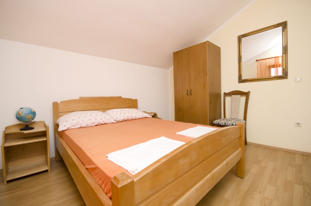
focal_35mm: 15
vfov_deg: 77.1
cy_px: 103
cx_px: 156
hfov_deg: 100.5
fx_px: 129
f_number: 8
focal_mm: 10
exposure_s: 1/100
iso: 200
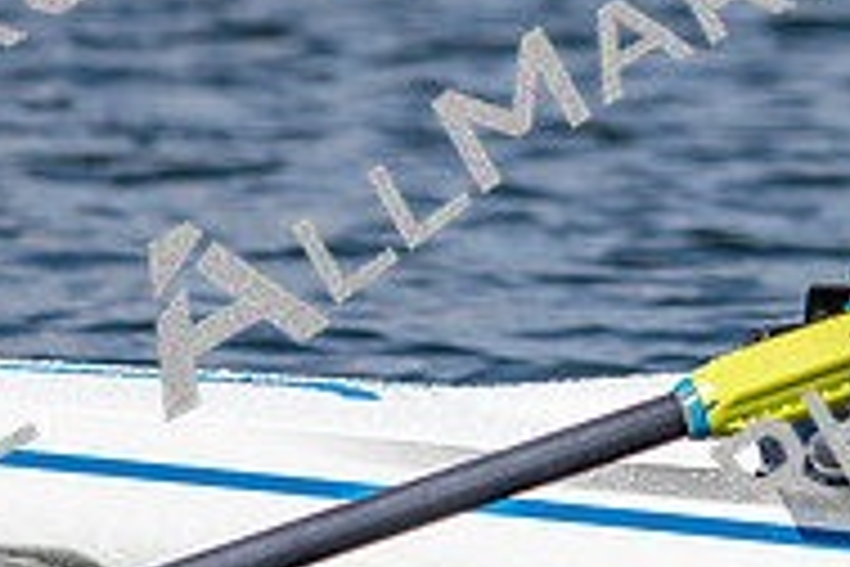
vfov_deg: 2.2
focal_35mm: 615
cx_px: 1061
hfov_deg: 3.3
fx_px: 14520
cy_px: -277
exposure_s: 1/1600
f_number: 5.6
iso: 160
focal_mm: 200
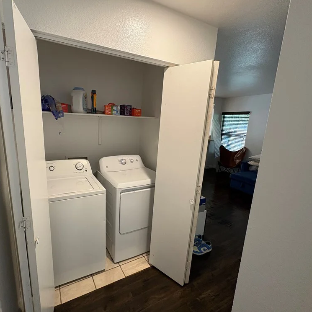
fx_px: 173
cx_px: 132
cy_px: 156
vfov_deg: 84.0
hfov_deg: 83.4
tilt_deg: -11.3
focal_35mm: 17
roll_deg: -2.3
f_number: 2.2
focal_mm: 2.22
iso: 250
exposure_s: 1/60
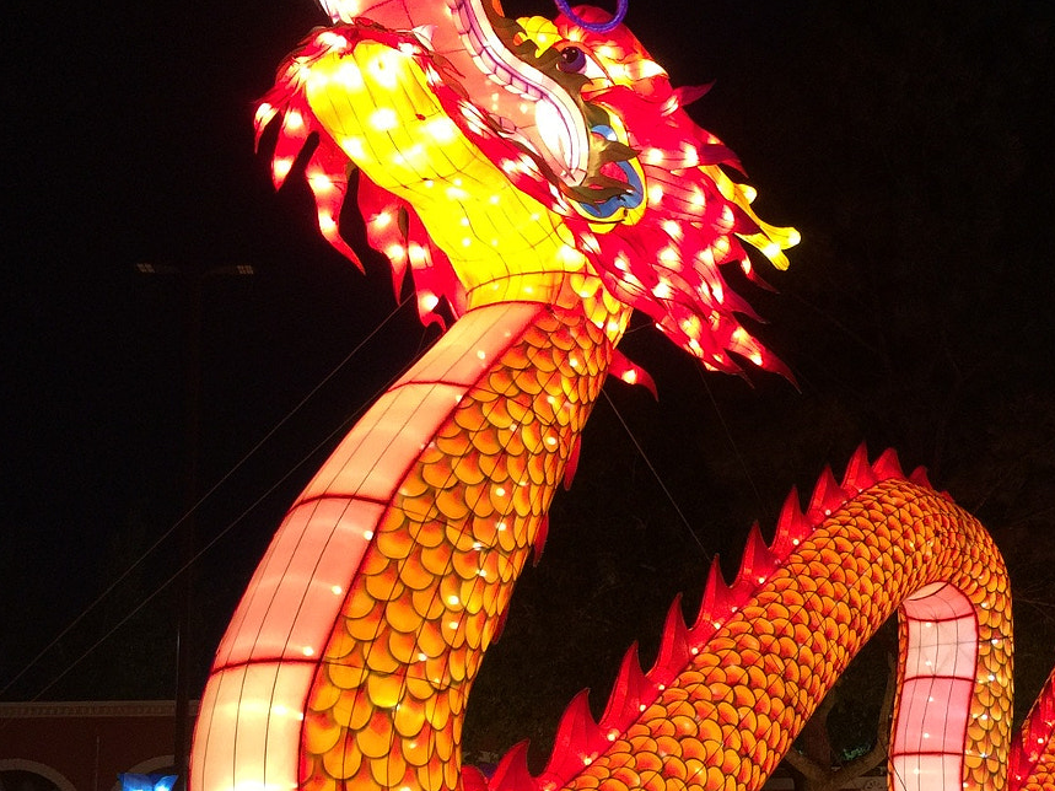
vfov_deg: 26.8
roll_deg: +1.2
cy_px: 548
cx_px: 695
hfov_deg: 35.2
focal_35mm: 54
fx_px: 1646
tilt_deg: +10.4
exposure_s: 1/15
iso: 64
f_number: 2.2
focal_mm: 4.15
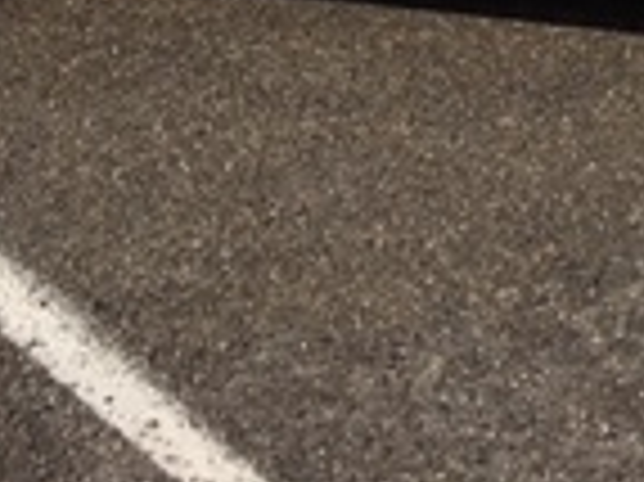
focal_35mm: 130
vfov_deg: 10.3
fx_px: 2417
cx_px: 464
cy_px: -568
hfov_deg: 15.1
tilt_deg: +0.7
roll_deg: +0.6
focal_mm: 4.15
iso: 25
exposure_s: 1/4808
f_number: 2.2
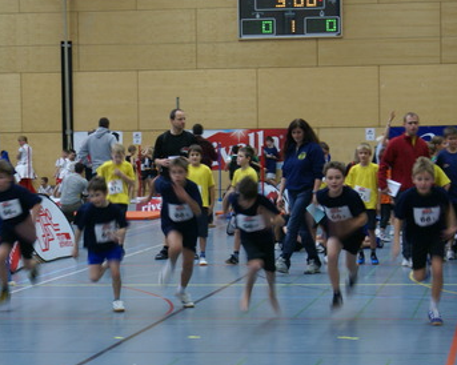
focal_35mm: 133
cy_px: 220
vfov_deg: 11.6
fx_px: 1798
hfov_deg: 14.5
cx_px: 203
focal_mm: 60
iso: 400
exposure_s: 1/25
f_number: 5.6
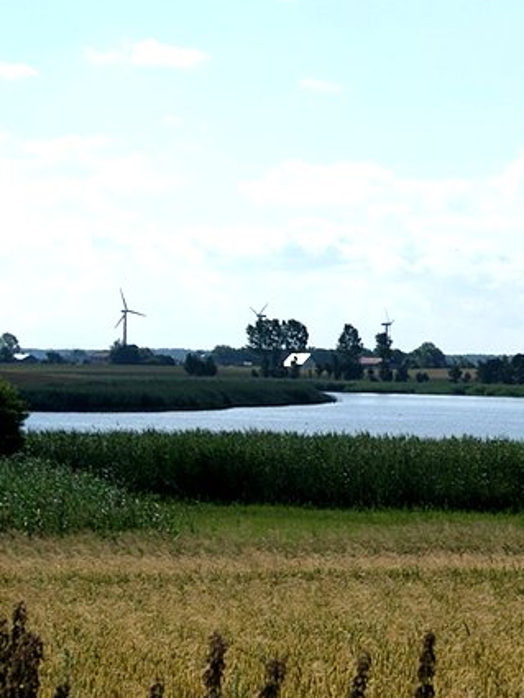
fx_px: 3389
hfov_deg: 8.8
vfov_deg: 11.8
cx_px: 555
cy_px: 286
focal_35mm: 168
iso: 100
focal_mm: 55
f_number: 7.1
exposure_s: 1/800
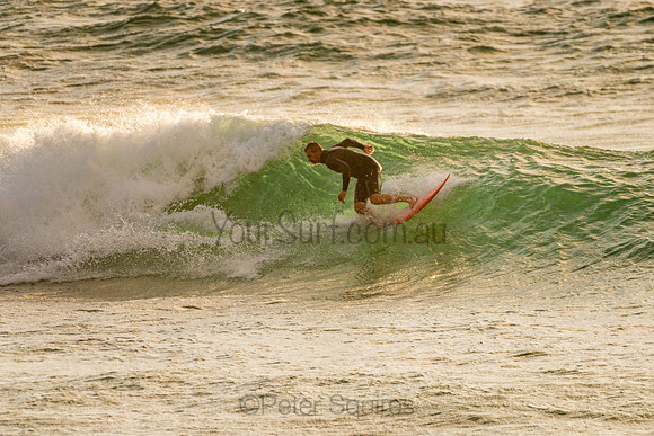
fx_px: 11138
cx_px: 296
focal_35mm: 613
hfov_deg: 3.4
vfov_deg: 2.2
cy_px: 208
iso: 320
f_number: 5.6
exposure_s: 1/500
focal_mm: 500
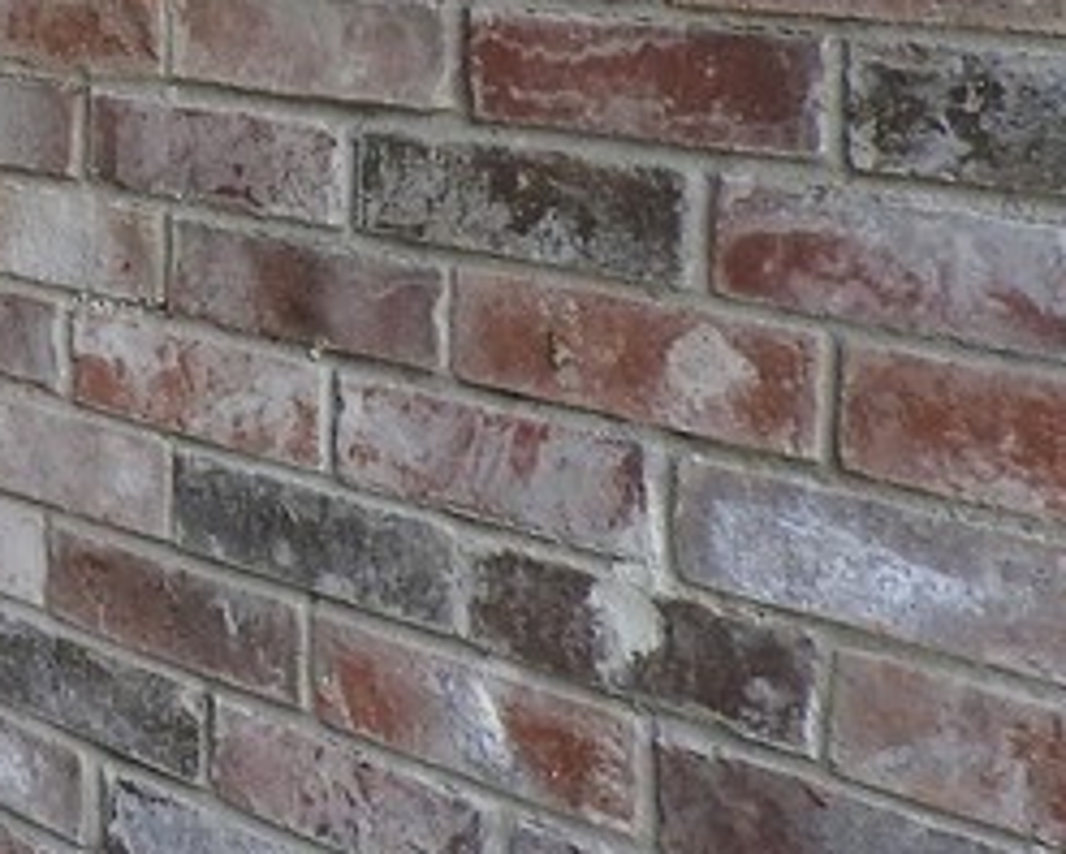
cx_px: -928
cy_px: -86
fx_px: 3063
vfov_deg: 15.5
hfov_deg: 16.2
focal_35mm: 97
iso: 100
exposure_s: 1/200
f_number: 3.3
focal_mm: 4.3
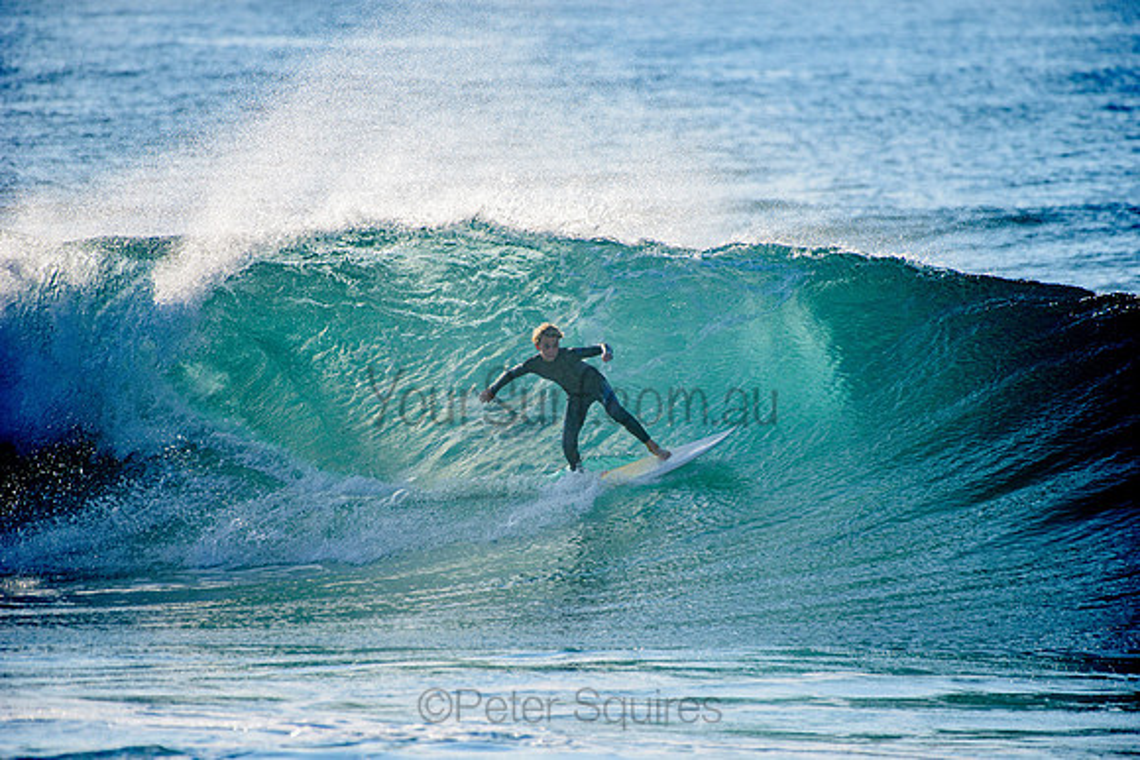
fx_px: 15836
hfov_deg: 4.1
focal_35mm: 500
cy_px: 380
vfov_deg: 2.8
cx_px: 570
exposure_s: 1/2000
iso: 180
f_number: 5.6
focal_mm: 500
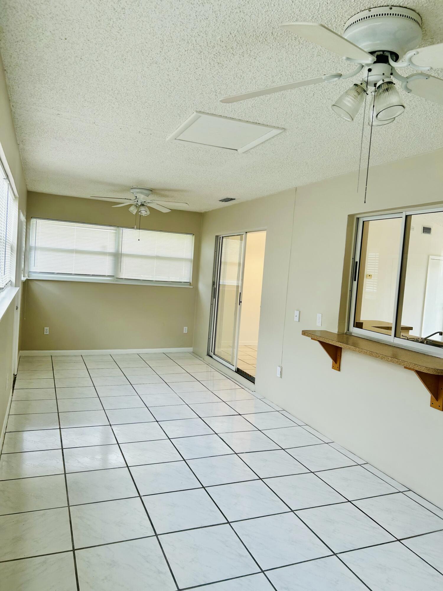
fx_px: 444
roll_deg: -4.7
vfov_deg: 67.3
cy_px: 296
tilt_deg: -1.7
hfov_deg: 53.1
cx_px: 222
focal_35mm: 26
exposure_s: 1/120
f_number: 1.5
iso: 40
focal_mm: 5.7
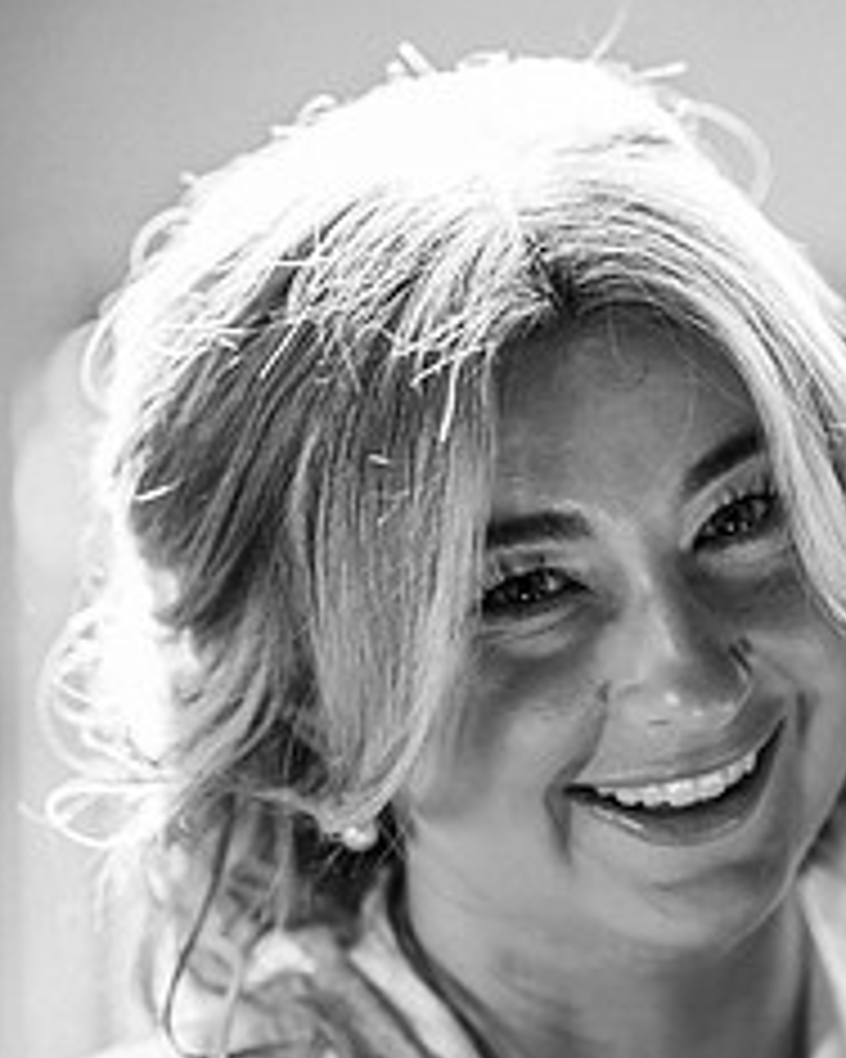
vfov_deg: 12.6
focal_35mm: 153
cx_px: 670
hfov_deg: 10.1
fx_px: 4789
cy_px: 612
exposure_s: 1/200
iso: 200
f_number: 2
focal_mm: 85
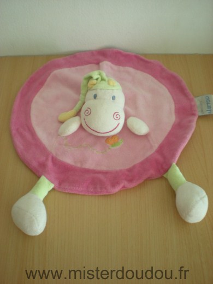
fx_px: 312
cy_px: 142
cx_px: 106
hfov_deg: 37.7
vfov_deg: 49.0
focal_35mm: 38
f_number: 3.1
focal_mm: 6.3
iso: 200
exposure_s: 1/55.7
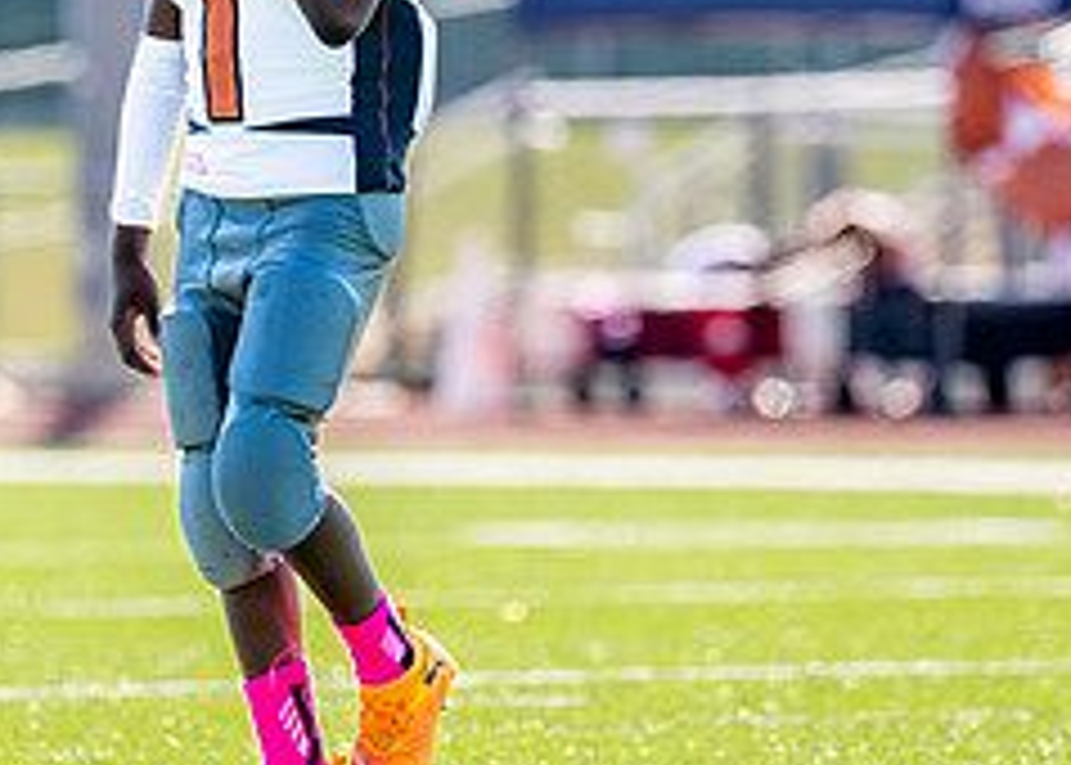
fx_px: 13718
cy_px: 101
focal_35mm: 451
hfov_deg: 4.5
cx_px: 292
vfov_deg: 3.2
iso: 100
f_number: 2.8
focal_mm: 158
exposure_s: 1/1250
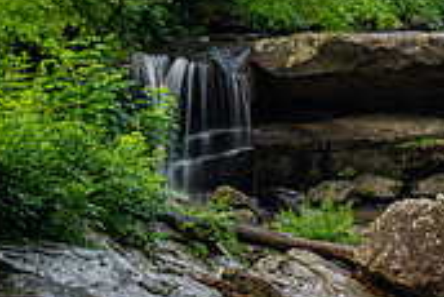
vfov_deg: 4.2
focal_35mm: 326
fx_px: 4024
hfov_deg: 6.3
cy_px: -44
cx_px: 490
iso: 64
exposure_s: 2
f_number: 13
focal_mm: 95
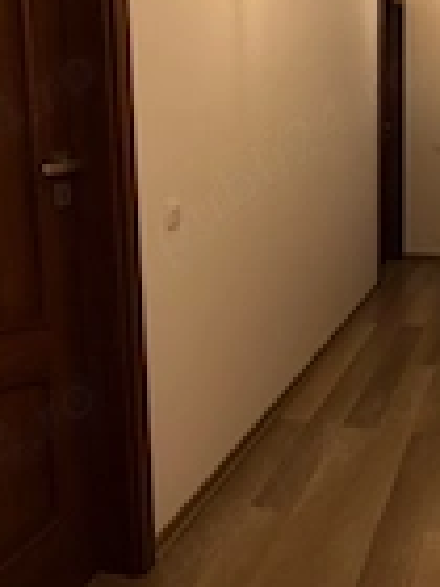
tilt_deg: -7.6
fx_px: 678
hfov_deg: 34.5
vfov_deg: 46.2
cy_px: 205
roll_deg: -0.1
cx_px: 369
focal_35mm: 40
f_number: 2.2
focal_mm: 2.22
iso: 250
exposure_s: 1/100
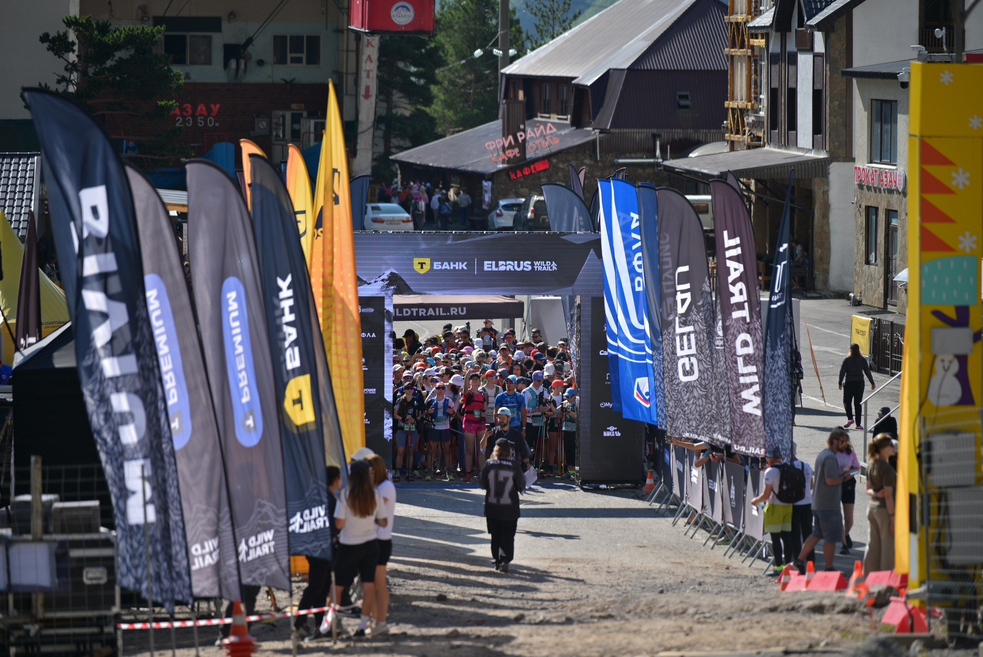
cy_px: 328
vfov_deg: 9.2
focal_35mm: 150
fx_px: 4098
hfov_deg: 13.7
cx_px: 492
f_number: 2.8
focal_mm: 150
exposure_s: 1/1600
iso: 80
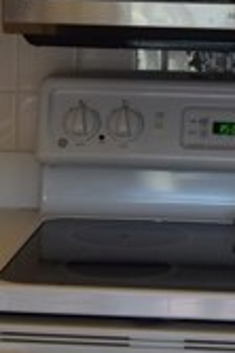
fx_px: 1638
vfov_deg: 12.3
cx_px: 213
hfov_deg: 8.2
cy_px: 146
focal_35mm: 167
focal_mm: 29
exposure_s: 1/80
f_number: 4.5
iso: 400
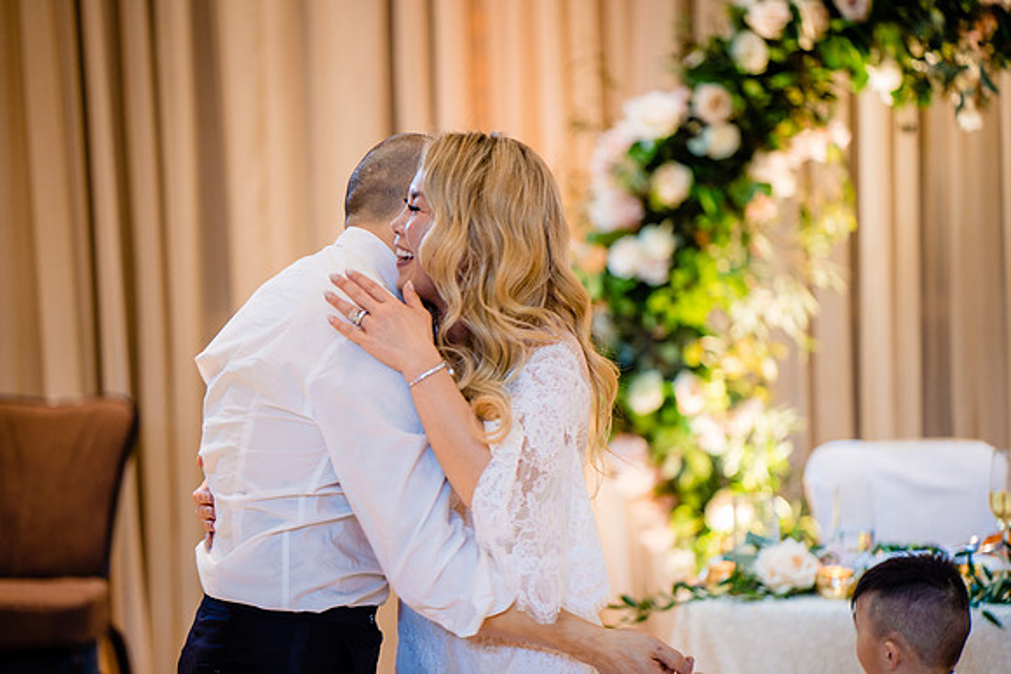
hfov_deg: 23.9
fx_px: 2388
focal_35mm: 85
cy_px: 337
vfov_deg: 16.1
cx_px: 506
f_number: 2
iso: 1000
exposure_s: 1/160
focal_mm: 85
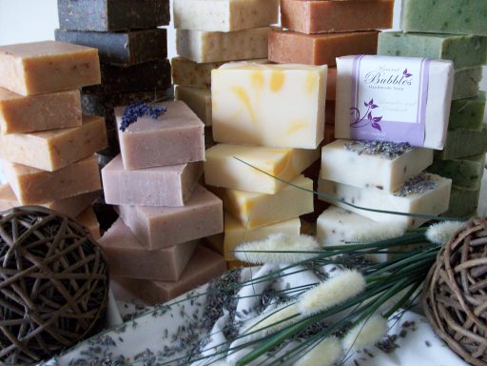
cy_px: 183
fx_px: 478
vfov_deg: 41.8
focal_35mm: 34
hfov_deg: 54.0
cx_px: 244
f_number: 2.8
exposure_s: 1/10.3
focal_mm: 5.7
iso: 160
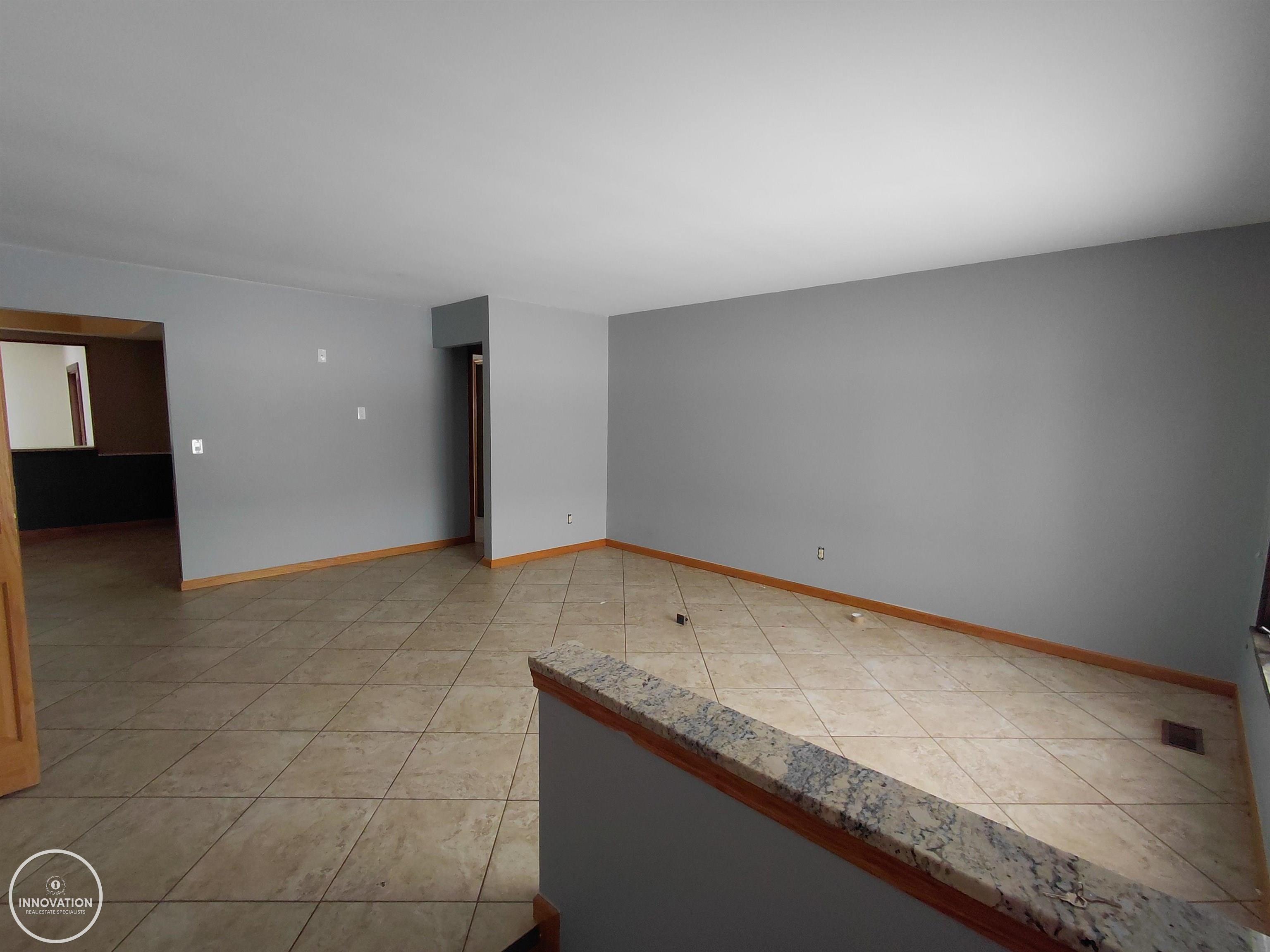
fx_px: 587
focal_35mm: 16
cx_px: 635
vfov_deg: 78.1
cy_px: 476
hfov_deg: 94.5
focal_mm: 1.64
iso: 125
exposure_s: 1/60
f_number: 2.2
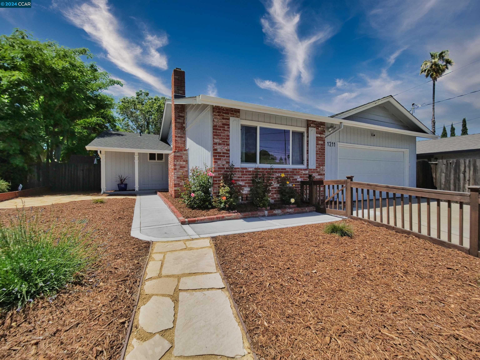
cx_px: 240
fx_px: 194
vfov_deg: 85.7
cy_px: 180
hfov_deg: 102.1
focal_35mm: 14
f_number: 4.5
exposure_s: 1/3200
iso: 250
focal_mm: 7
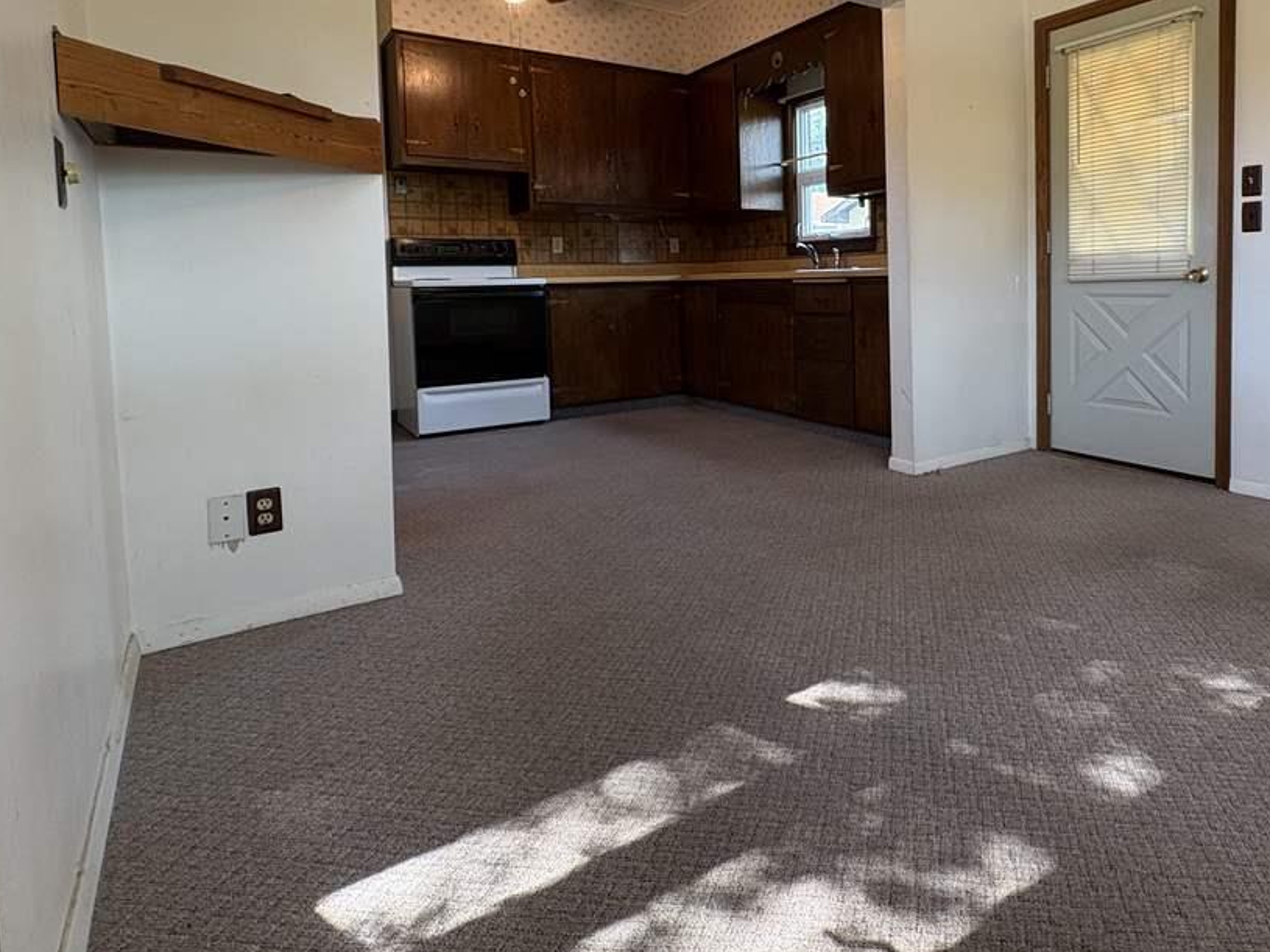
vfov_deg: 59.7
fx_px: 807
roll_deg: +1.4
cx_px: 806
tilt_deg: -2.9
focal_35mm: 22
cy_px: 323
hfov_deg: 74.9
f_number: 2.2
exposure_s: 1/120
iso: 200
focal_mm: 2.22
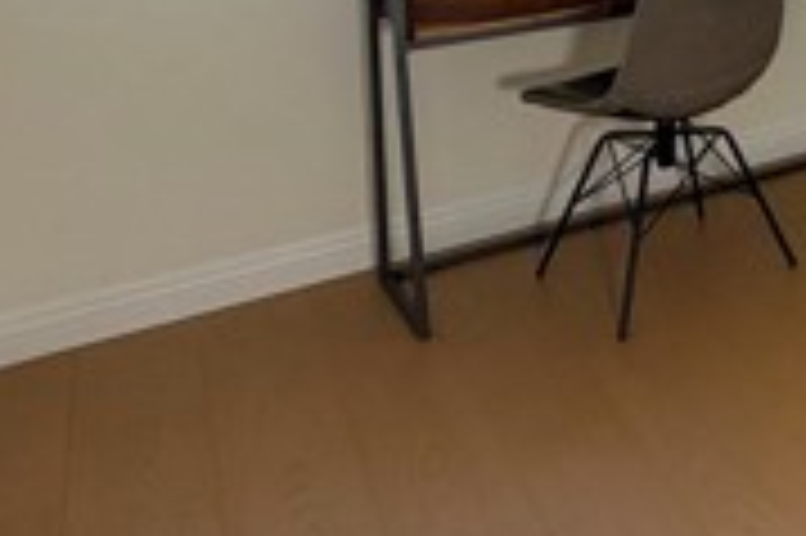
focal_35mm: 52
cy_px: -234
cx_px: 1139
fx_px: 1163
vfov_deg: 22.1
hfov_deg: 28.4
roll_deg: -0.3
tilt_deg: -4.1
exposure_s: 1/120
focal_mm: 2.22
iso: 100
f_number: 2.2
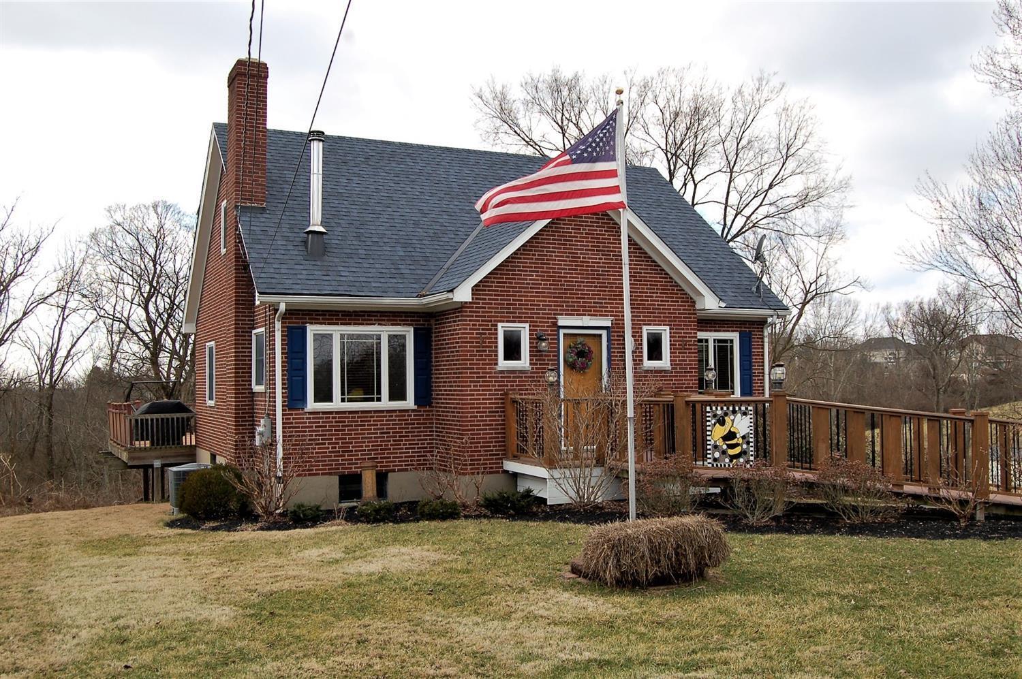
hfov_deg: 57.3
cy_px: 340
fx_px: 936
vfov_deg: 39.9
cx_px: 511
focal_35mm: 33
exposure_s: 1/200
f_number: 7.1
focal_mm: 22
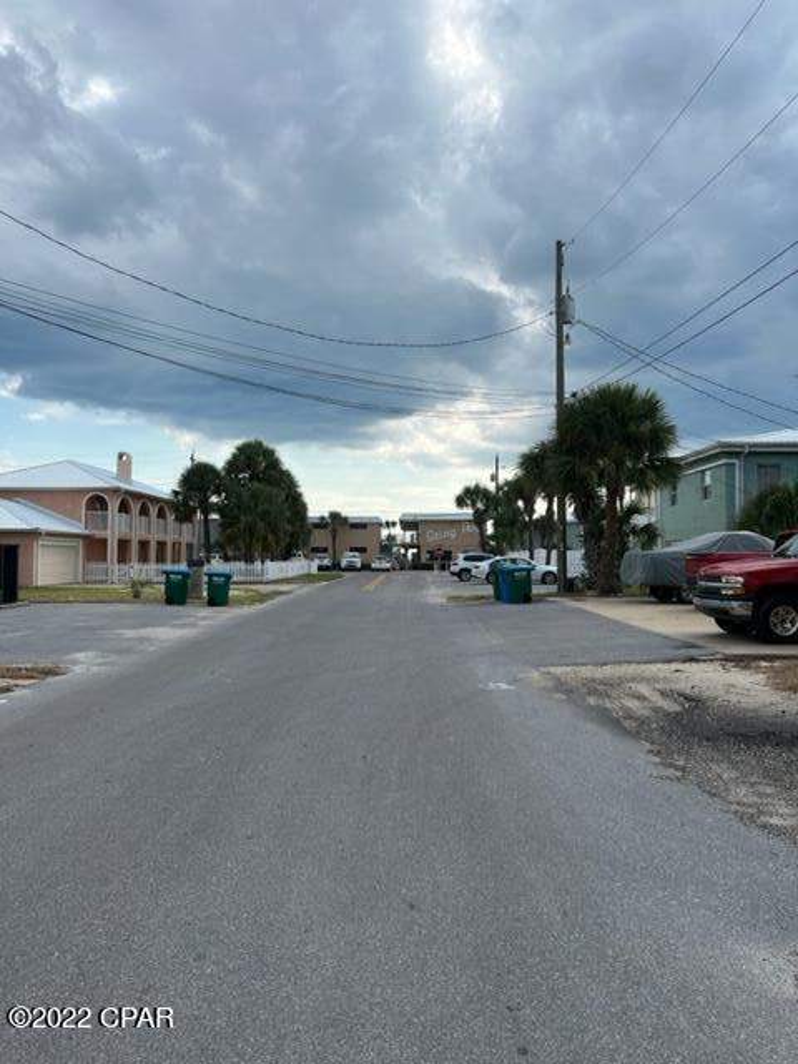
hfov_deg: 53.1
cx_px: 399
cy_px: 532
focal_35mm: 26
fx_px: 799
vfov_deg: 67.3
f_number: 1.5
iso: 50
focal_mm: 5.7
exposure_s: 1/4831
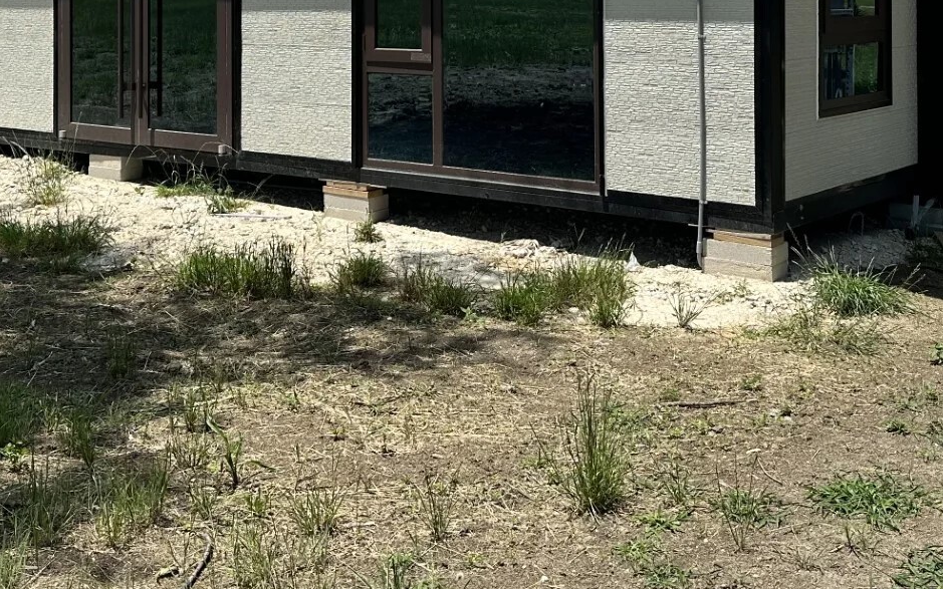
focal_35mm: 52
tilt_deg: +0.5
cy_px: -28
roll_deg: +0.1
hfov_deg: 38.9
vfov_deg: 23.6
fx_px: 1336
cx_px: 496
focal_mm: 6.86
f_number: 1.78
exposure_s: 1/4545
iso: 80
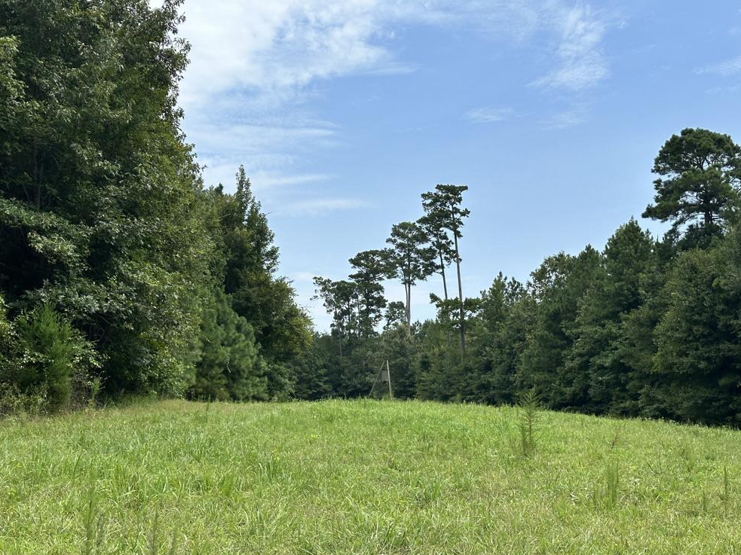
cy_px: 284
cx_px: 366
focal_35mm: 50
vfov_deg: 29.1
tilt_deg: +7.7
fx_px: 1070
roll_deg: -1.1
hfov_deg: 38.2
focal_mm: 6.86
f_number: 1.78
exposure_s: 1/4016
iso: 64
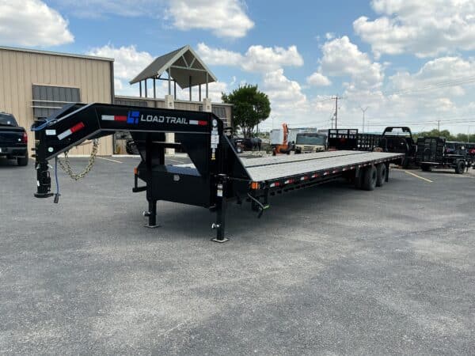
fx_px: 398
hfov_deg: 61.7
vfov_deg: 48.2
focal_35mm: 29
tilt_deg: -2.6
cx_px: 238
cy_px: 178
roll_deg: +1.0
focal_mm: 3
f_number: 1.8
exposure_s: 1/1626
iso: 25
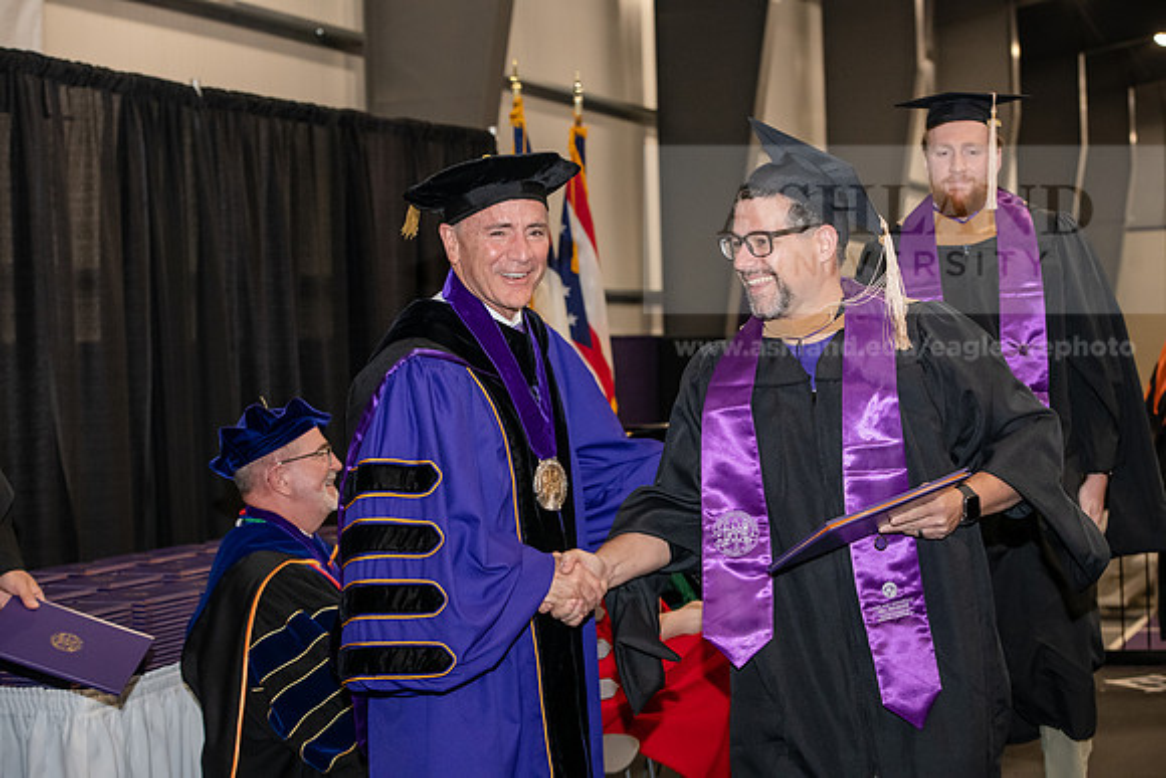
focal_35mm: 70
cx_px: 583
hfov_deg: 28.8
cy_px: 389
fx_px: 2268
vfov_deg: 19.5
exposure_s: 1/200
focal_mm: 70
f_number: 5.6
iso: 2500
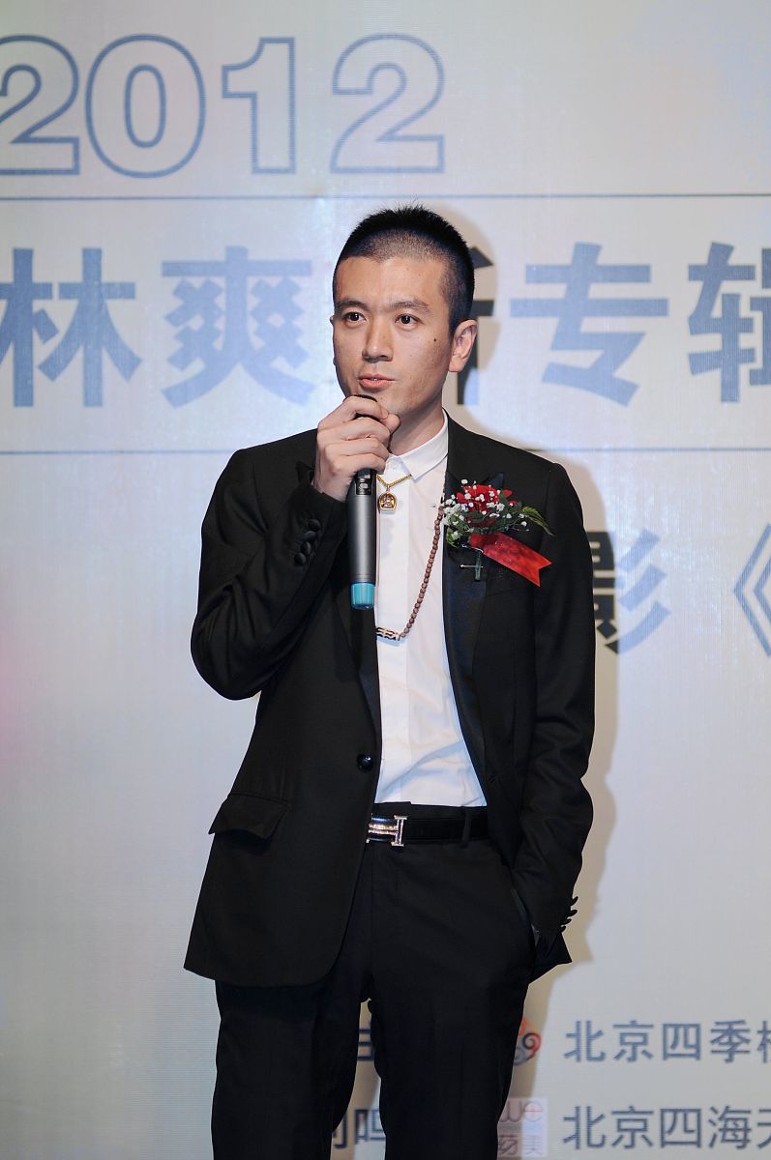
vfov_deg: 11.0
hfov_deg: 7.3
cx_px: 386
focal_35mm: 188
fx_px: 6039
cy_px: 580
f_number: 3.2
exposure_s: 1/160
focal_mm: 125
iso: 200
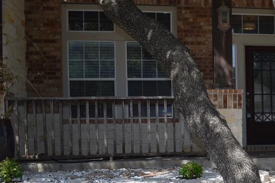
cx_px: 298
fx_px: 535
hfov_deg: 26.6
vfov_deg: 19.3
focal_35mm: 70
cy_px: 136
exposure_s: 1/250
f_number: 8
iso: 200
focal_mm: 21
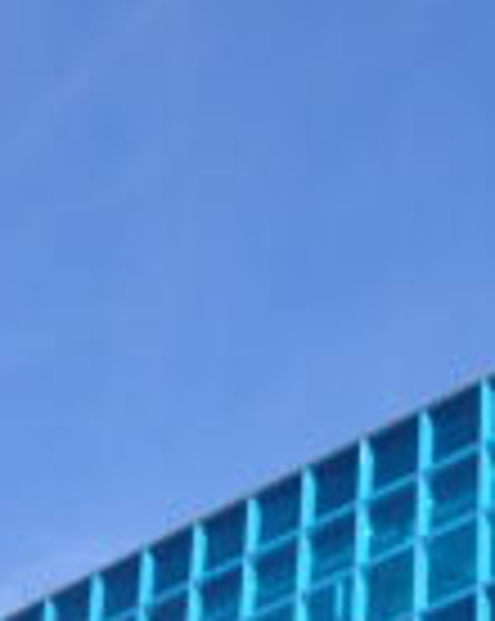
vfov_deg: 12.6
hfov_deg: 10.9
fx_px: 2588
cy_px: 1069
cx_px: 378
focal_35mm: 141
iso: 100
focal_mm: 18
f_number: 8
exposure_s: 1/250
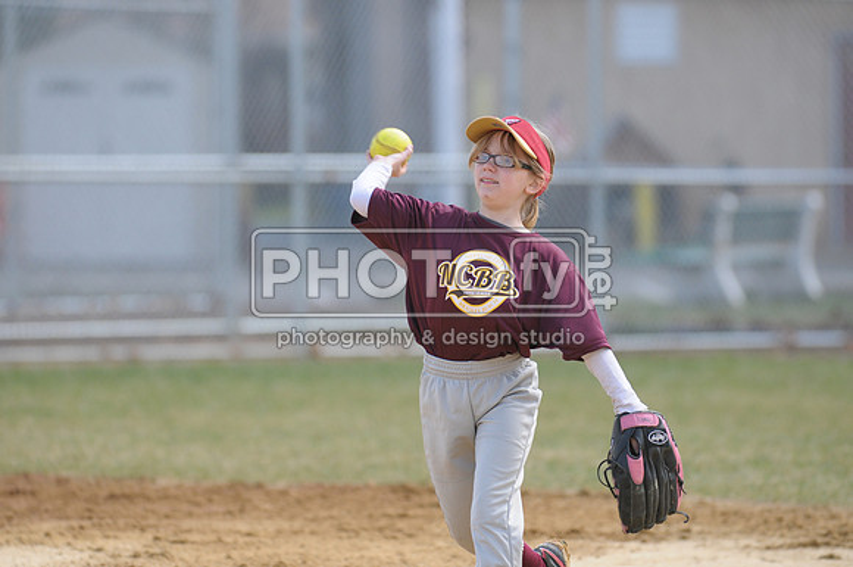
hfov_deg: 5.3
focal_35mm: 390
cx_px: 426
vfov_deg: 3.5
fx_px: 9228
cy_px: 284
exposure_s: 1/1000
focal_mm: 260
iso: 400
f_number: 4
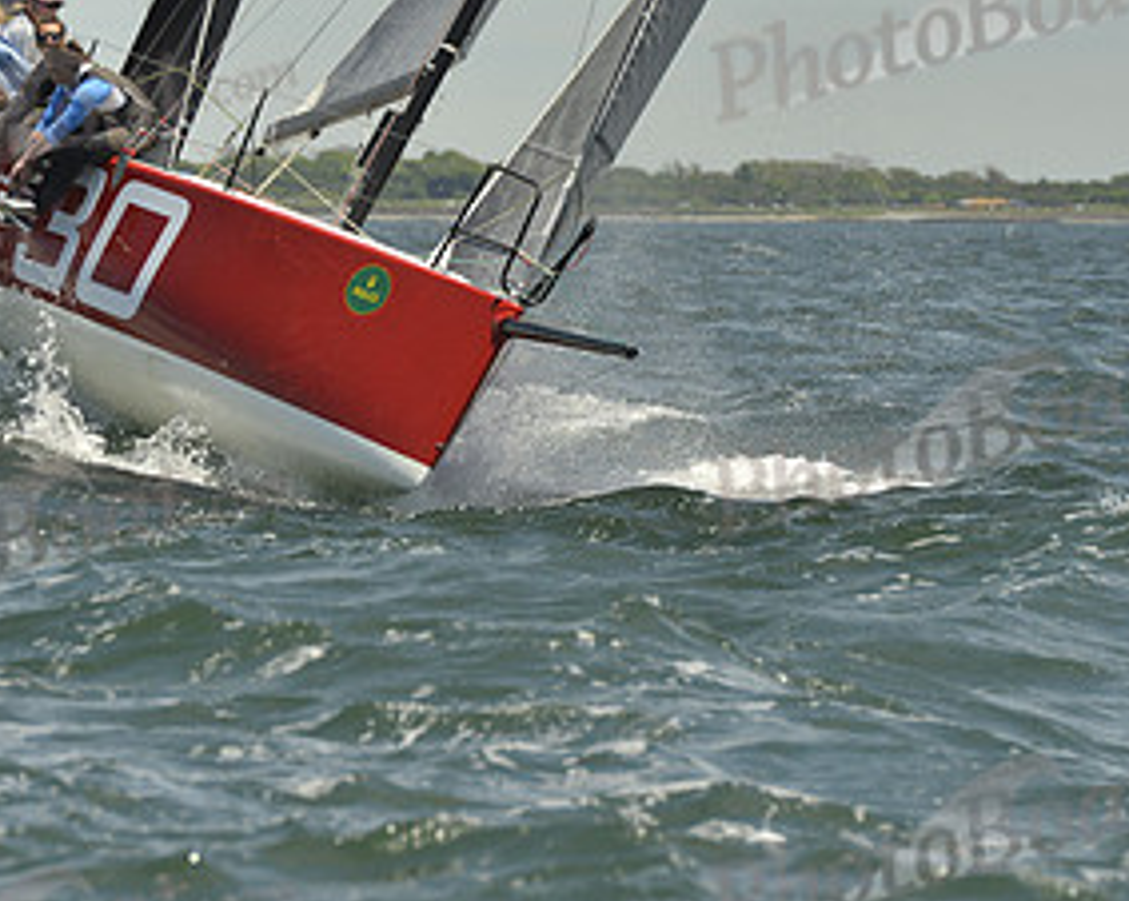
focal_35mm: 385
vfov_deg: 4.0
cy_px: 281
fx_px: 12856
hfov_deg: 5.0
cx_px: 507
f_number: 8
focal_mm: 200
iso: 280
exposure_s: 1/1600
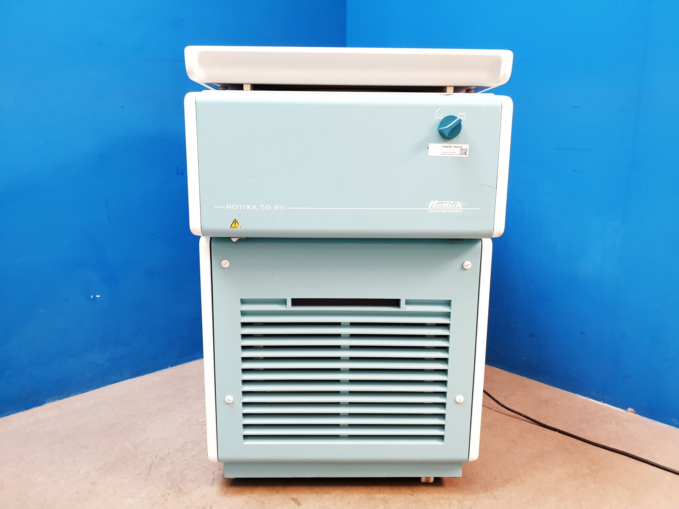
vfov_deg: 53.1
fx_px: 510
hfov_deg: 67.3
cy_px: 254
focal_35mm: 26
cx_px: 340
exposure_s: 1/33
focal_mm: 4.3
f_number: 2.4
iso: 320
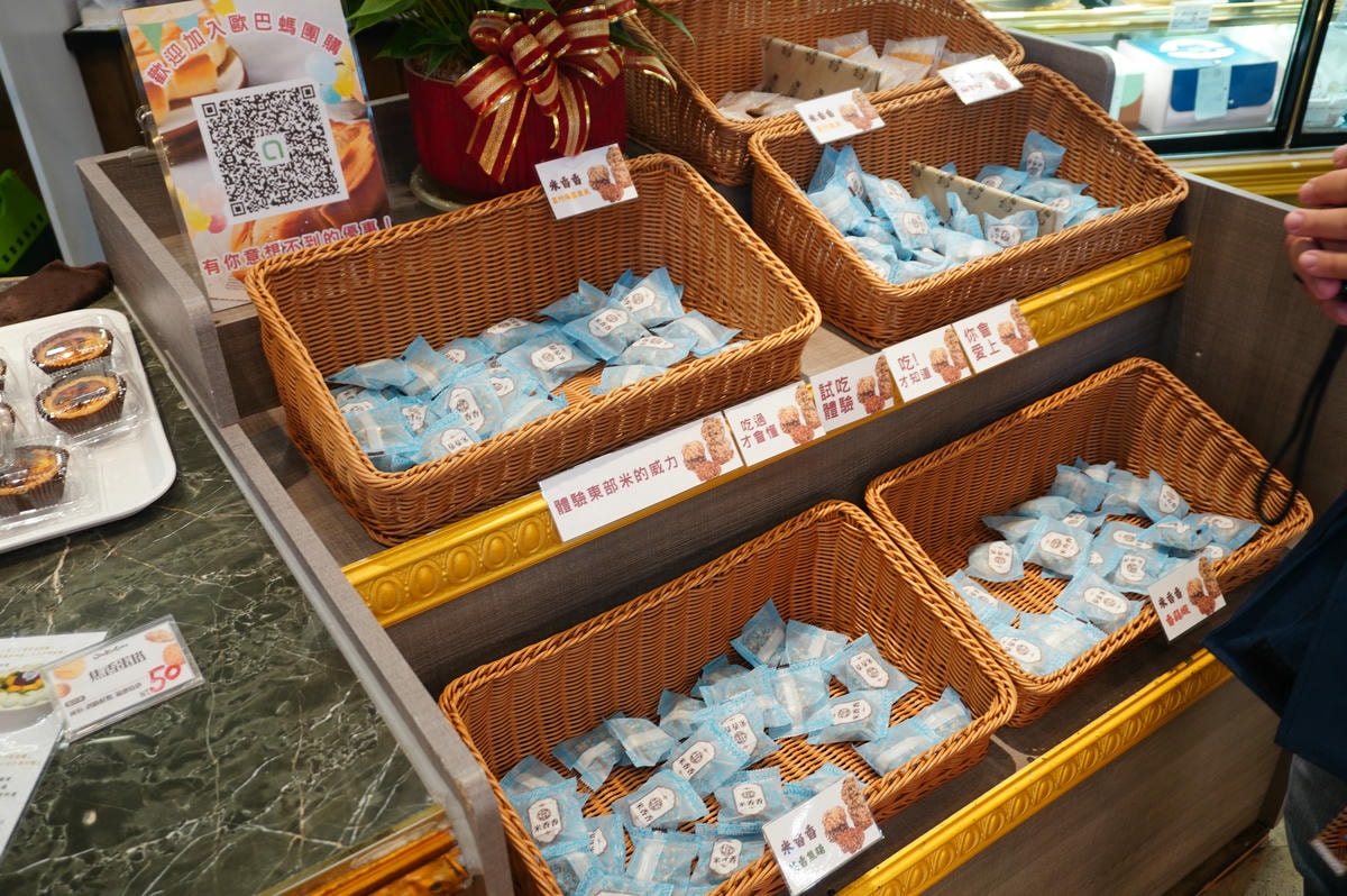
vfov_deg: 41.6
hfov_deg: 59.5
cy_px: 448
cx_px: 674
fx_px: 1178
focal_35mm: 32
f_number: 4
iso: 250
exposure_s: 1/40
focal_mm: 21
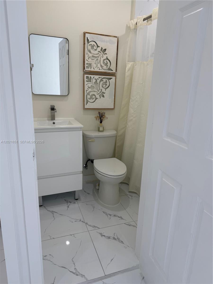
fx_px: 197
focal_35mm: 24
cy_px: 142
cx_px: 106
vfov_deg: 71.6
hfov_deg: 56.8
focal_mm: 6.76
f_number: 1.78
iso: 80
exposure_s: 1/120
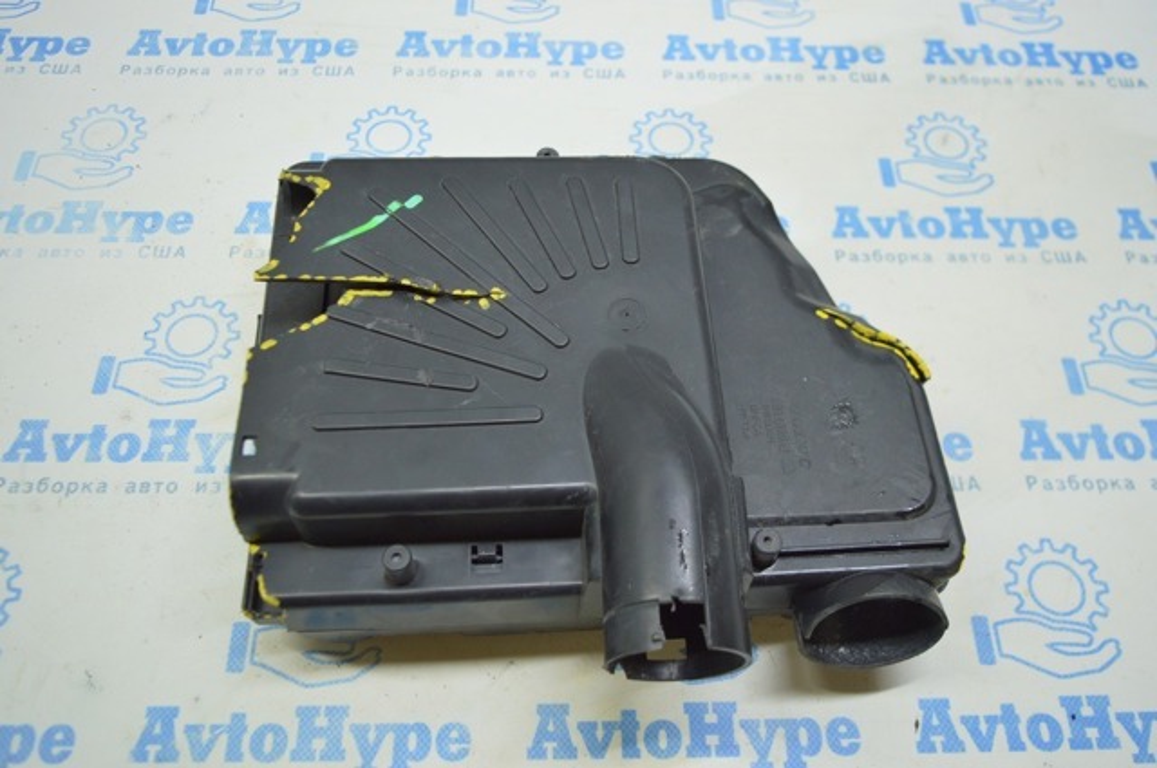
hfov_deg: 59.6
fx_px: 1011
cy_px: 384
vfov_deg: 41.6
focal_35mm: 32
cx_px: 578
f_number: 3.8
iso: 400
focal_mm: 21
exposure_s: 1/40
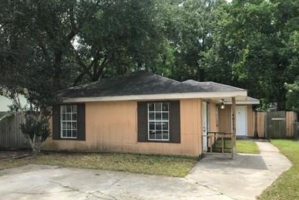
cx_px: 149
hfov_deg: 61.9
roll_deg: -0.3
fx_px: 249
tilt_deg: +0.6
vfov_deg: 43.5
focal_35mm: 30
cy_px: 114
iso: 20
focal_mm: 3.99
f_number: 1.8
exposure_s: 1/1064
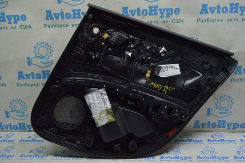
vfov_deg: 41.6
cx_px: 122
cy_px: 82
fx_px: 214
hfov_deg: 59.6
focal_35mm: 32
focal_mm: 21
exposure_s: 1/40
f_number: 5.6
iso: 400
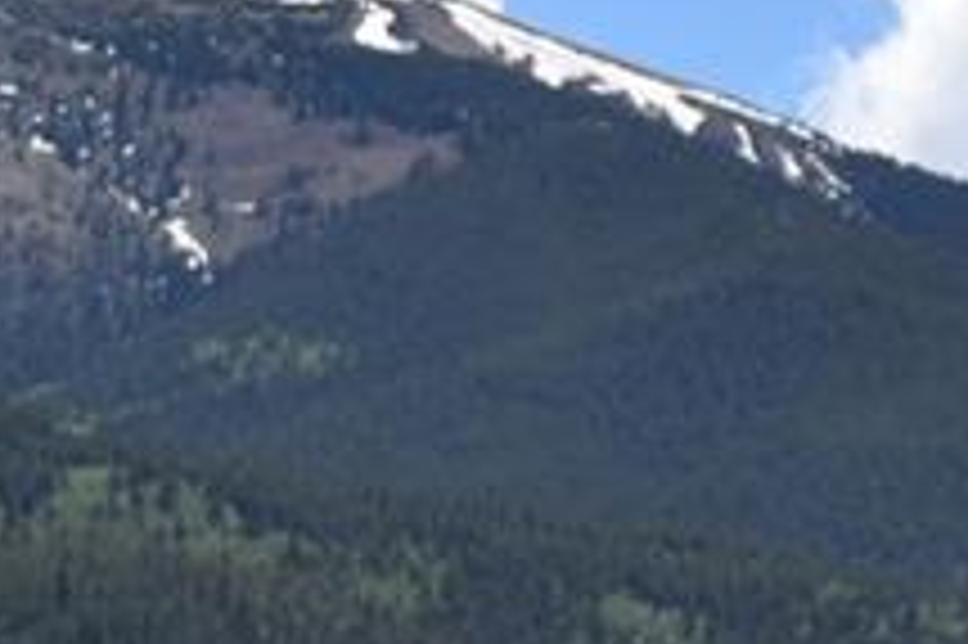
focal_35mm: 380
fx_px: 10210
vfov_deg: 3.6
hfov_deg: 5.1
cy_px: 617
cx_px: 3062
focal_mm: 34
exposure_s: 1/500
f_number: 11
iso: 200
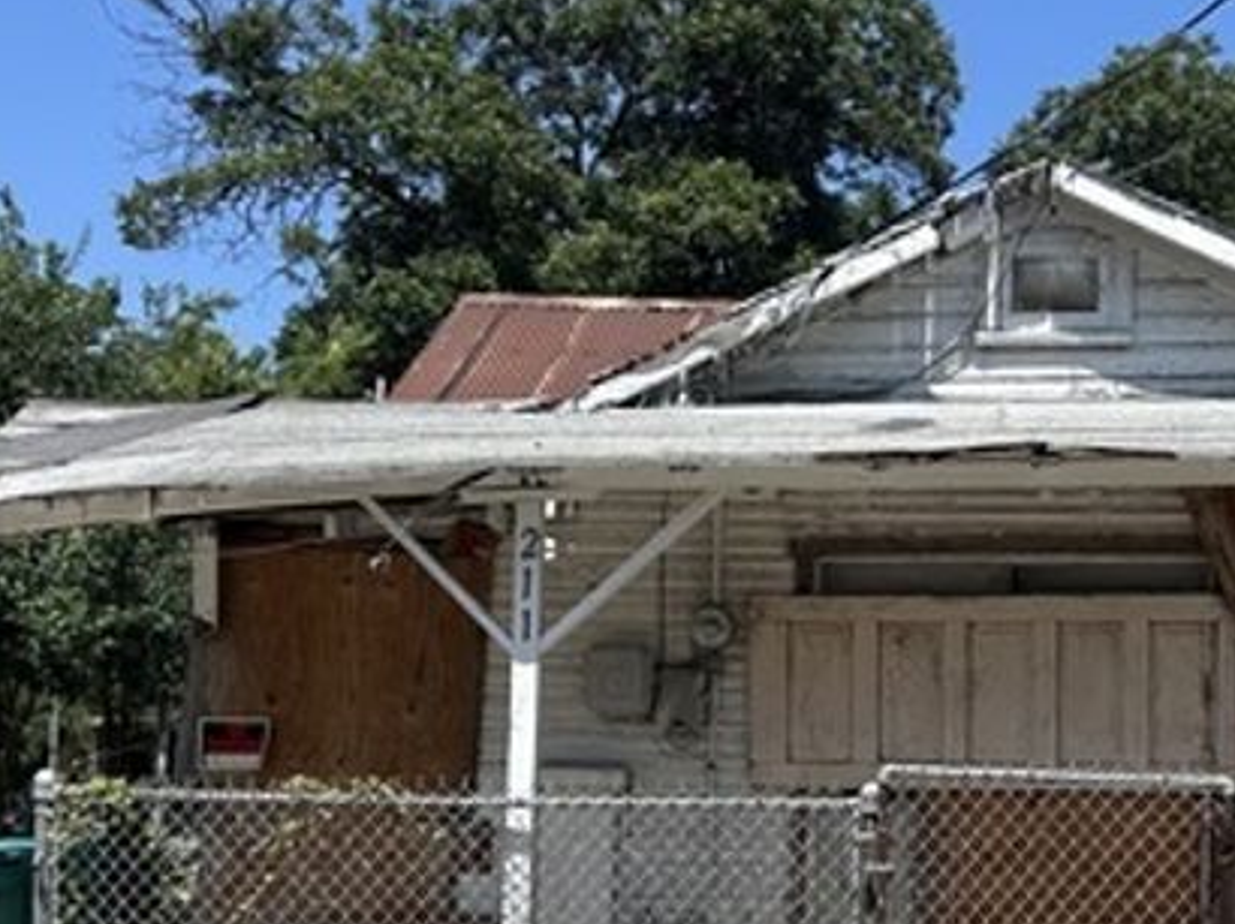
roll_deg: -0.6
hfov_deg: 29.6
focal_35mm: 65
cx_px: 813
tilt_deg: +2.9
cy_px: 662
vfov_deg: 22.4
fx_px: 2318
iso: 50
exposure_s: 1/3571
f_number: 1.5
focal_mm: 5.7
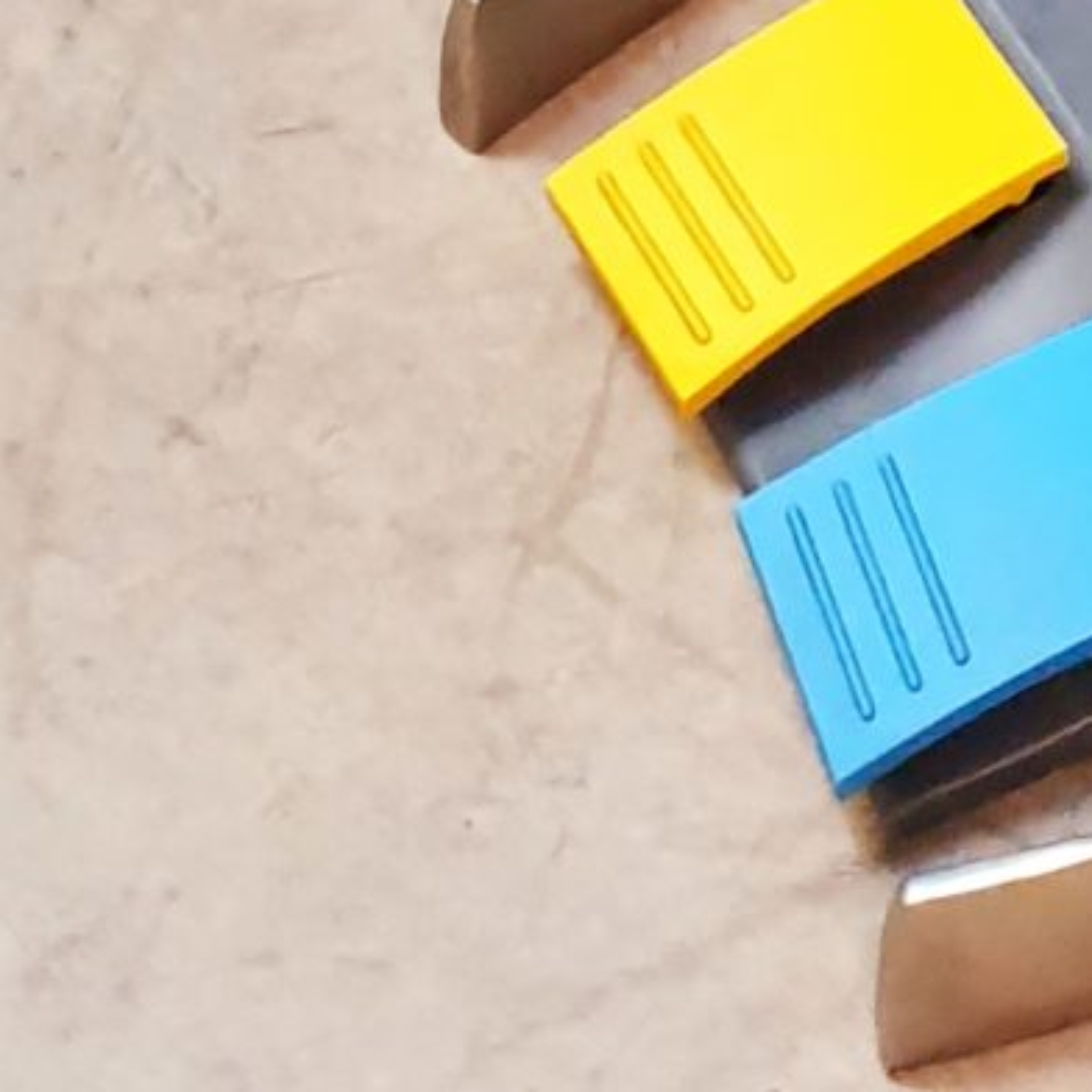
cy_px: -1939
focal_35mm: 150
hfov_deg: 10.8
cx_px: 2089
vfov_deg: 9.6
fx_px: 5354
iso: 250
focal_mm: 4.3
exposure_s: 1/50
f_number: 2.4
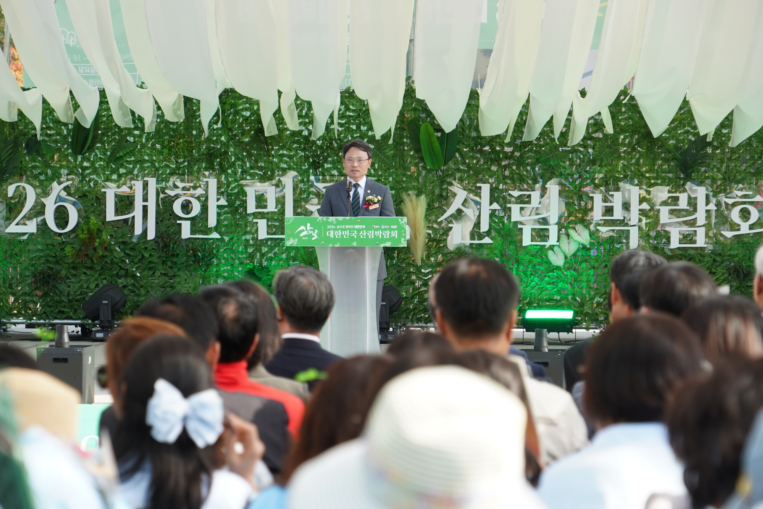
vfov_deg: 6.4
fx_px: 4578
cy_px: 307
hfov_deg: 9.5
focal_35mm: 216
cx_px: 347
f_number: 8
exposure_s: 1/320
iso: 500
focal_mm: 172
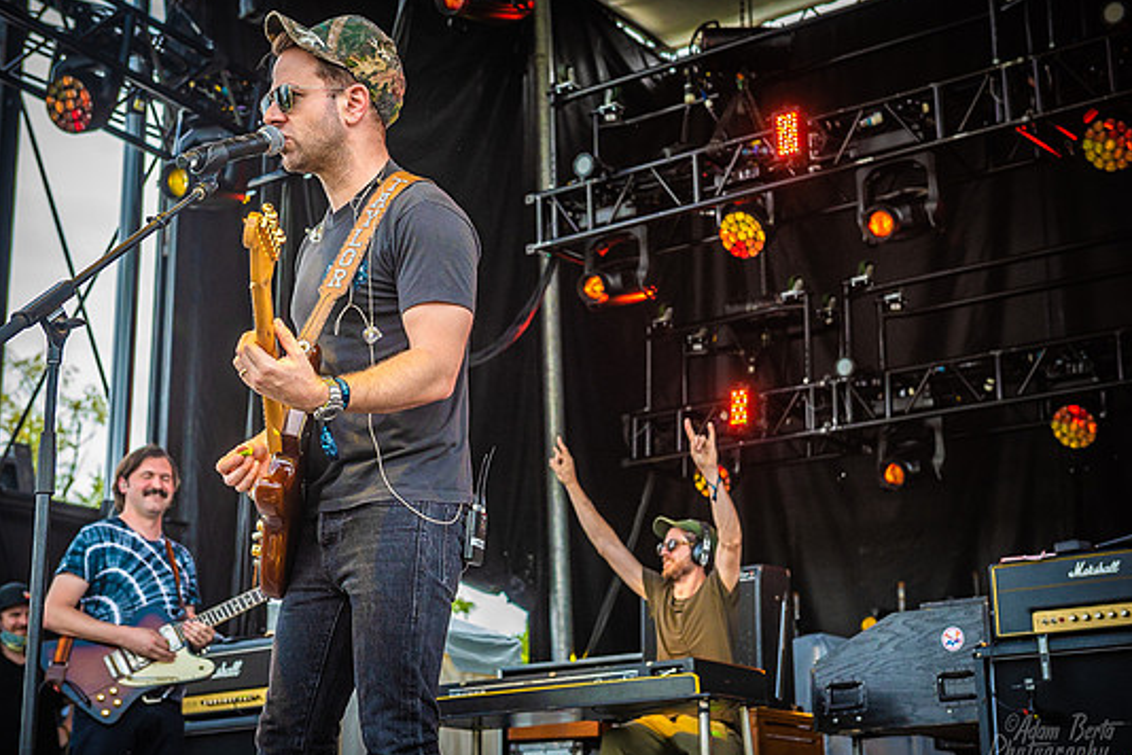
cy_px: 362
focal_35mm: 63
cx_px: 528
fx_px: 1981
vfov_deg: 21.6
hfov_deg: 31.9
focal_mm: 58
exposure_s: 1/500
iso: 400
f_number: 5.6
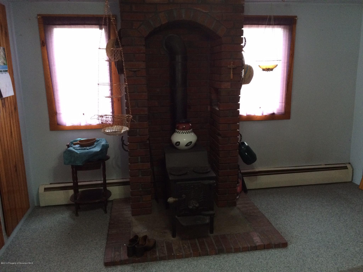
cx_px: 182
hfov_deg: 61.7
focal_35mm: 29
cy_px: 136
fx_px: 304
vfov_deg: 48.2
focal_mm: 4.15
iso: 250
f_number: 2.2
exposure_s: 1/24
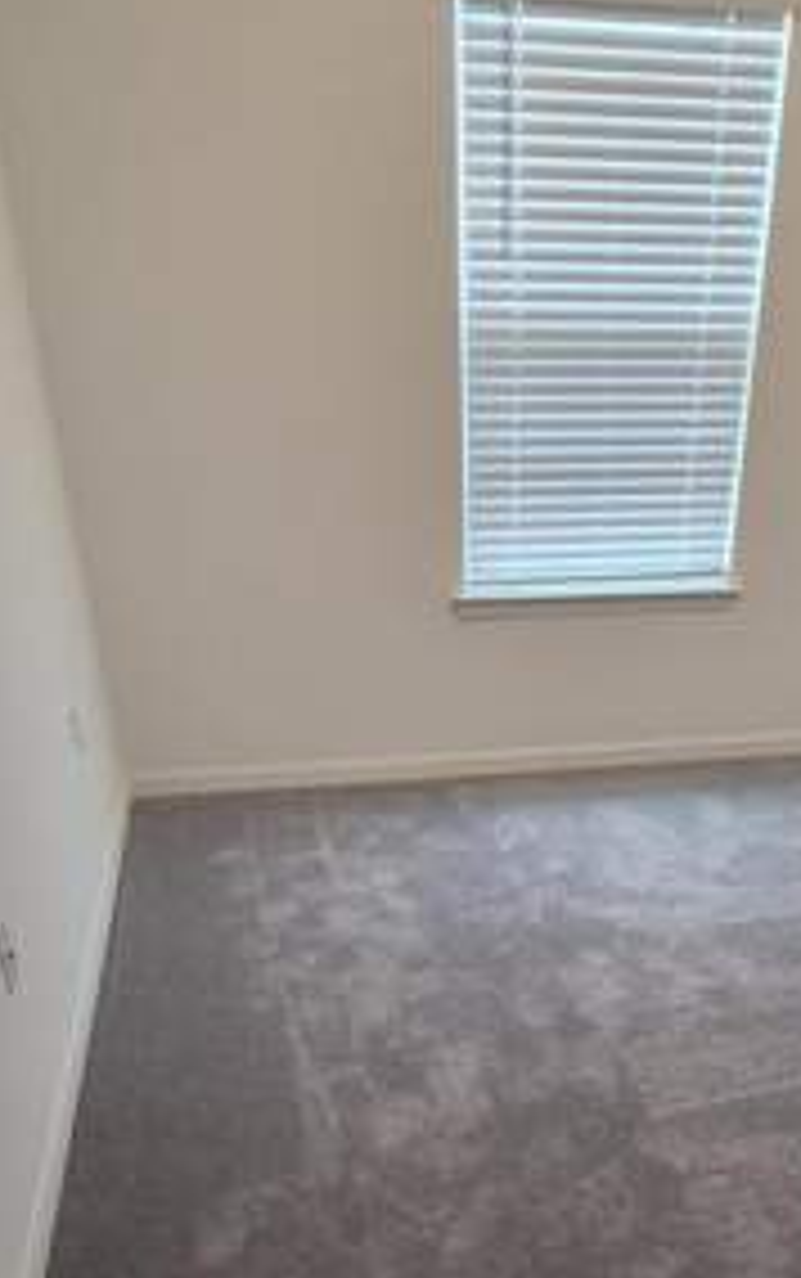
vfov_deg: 56.5
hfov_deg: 39.9
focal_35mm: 31
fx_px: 1081
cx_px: 567
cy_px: 1030
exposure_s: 1/60
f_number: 2.2
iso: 200
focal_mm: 1.74
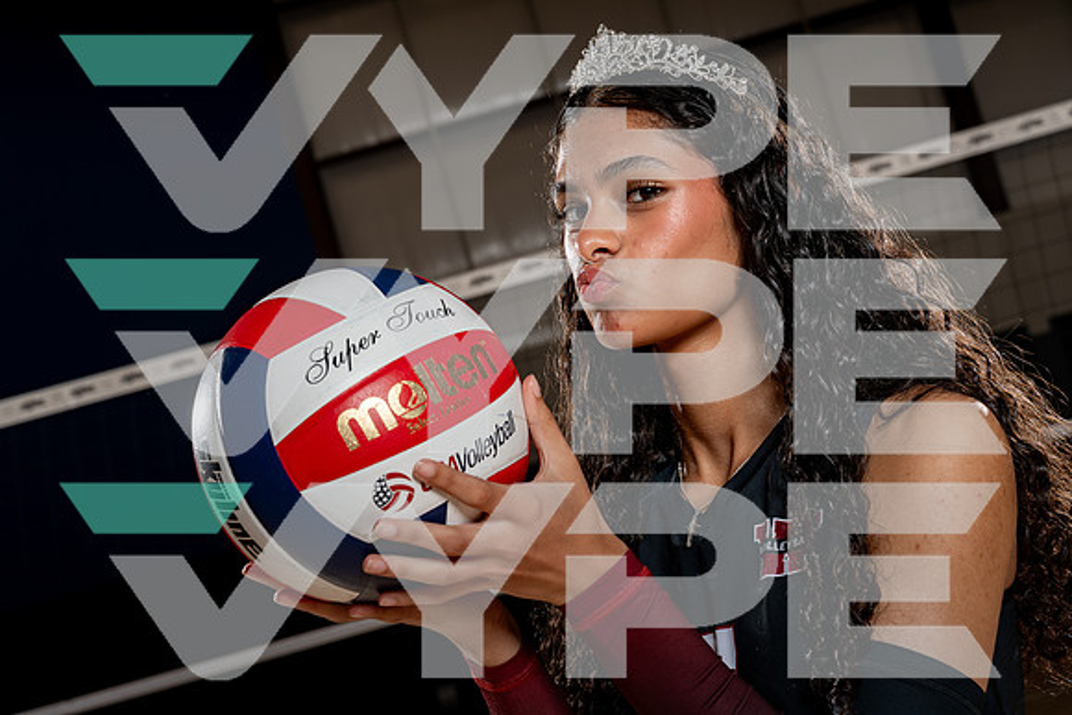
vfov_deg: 23.0
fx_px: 1757
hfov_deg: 33.9
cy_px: 358
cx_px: 536
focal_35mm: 59
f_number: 8
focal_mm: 59
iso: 100
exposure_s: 1/250
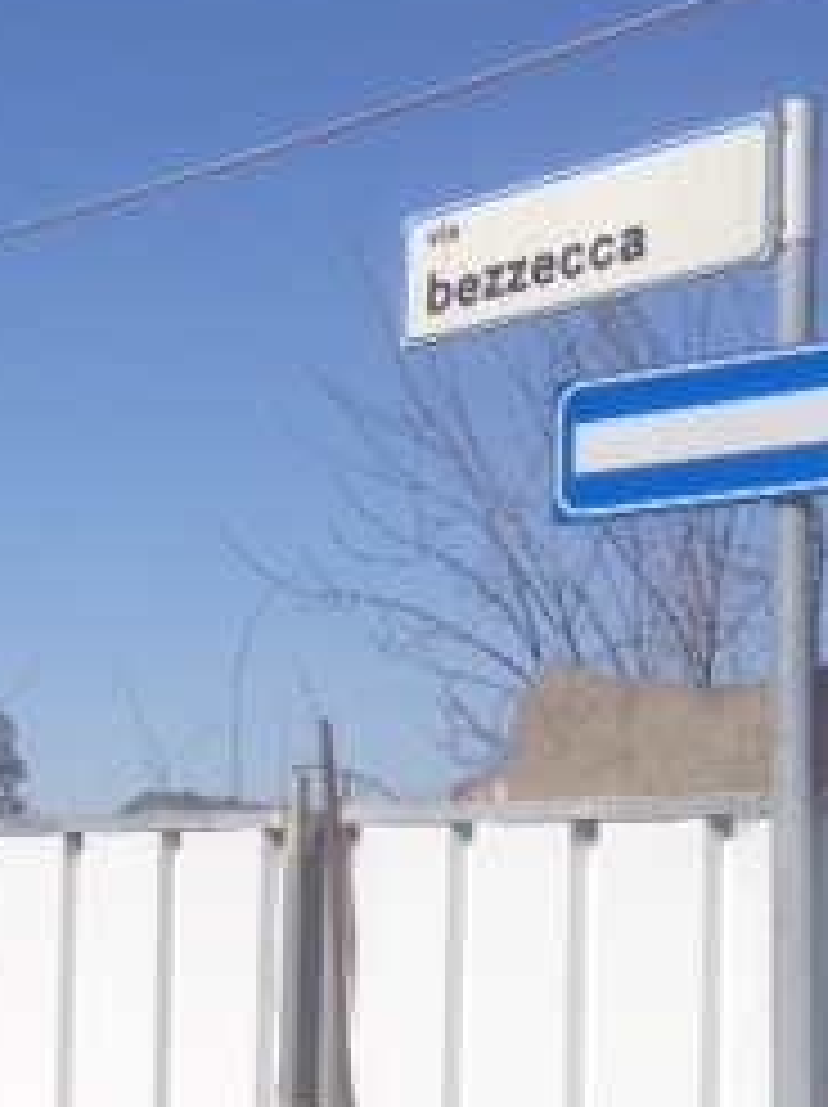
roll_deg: -2.3
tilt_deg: +3.4
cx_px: -176
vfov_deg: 22.6
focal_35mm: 86
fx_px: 2748
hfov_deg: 16.4
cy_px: 796
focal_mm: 4.12
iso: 50
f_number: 2.4
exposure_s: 1/1695
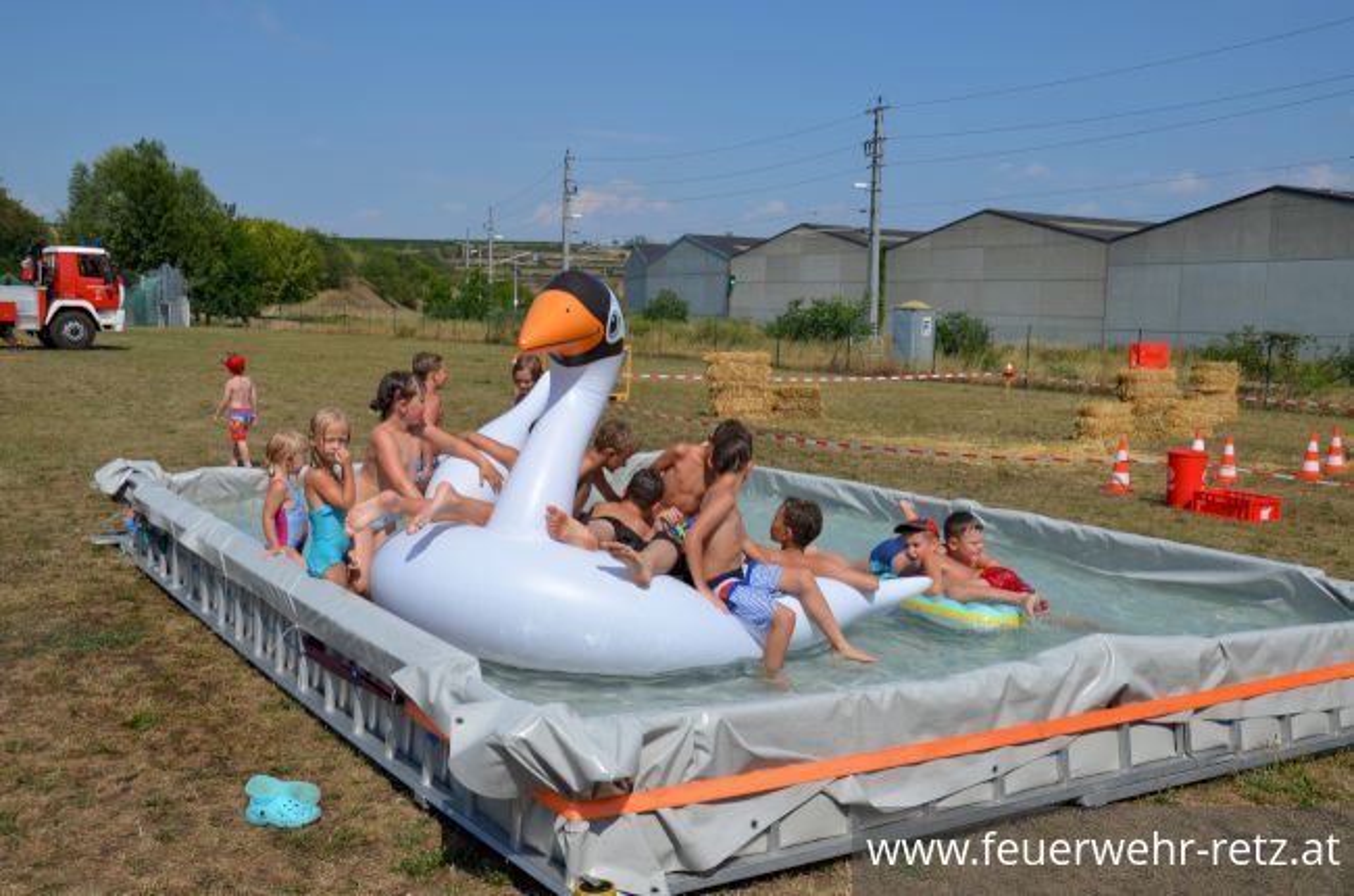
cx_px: 677
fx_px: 1351
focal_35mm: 36
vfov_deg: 36.7
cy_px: 448
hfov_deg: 53.2
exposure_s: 1/400
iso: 100
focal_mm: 24
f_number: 10
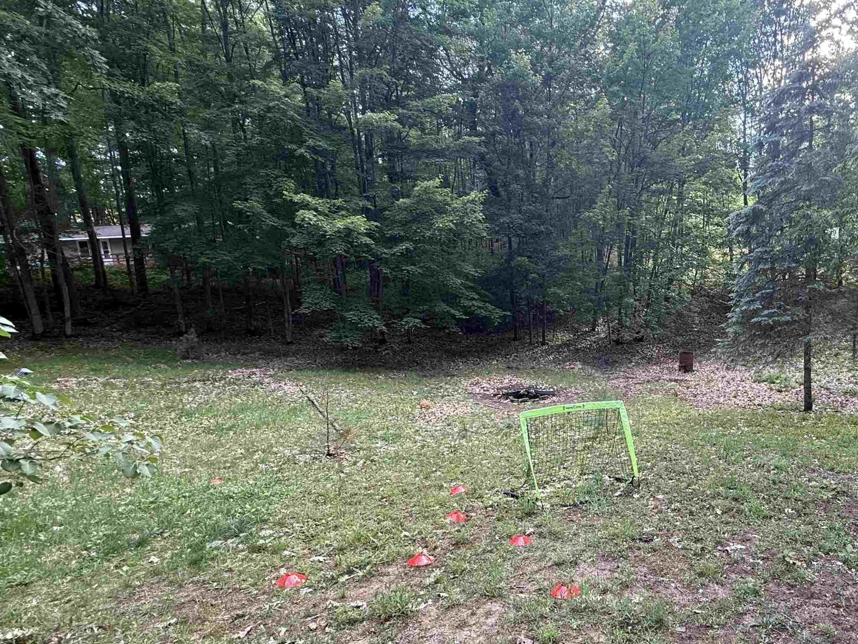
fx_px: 521
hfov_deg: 75.0
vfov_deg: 62.7
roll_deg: +1.1
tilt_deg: -11.6
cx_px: 610
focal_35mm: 21
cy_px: 396
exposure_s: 1/99
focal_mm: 2.22
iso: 80
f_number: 2.2
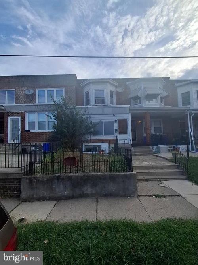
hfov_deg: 78.1
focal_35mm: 16
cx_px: 99
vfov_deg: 94.5
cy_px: 132
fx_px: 122
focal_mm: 1.64
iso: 40
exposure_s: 1/1422
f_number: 2.2
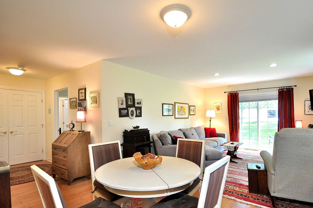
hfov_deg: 89.8
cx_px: 172
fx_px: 156
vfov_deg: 67.1
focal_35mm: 18
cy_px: 111
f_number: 4
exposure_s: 1/80
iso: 1000
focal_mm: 10
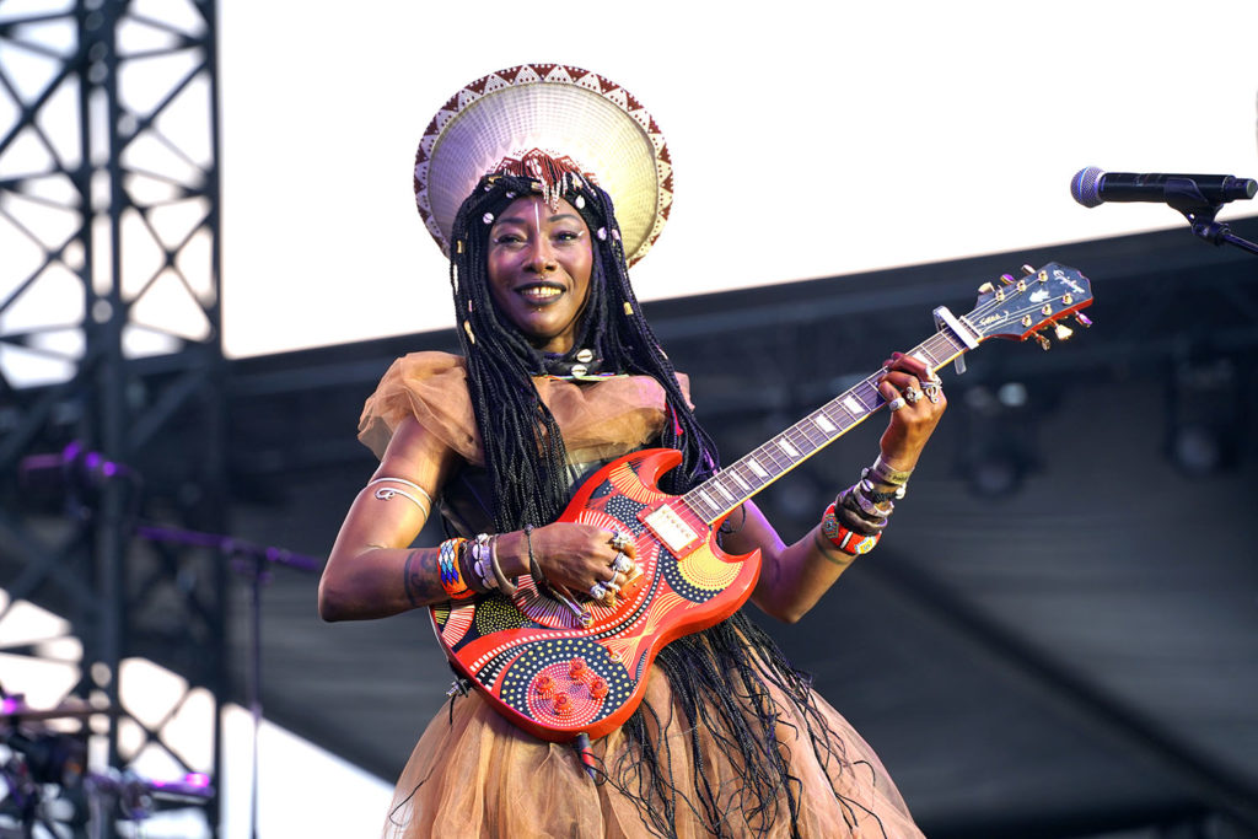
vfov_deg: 7.6
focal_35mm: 180
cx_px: 629
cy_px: 420
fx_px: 6290
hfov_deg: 11.4
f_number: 4
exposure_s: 1/200
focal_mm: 180
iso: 320
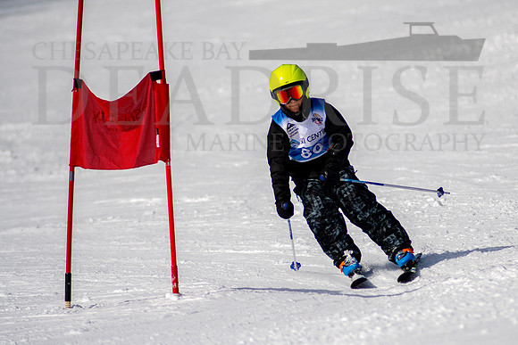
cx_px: 338
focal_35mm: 587
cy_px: 172
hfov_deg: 3.5
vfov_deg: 2.3
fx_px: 8451
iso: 100
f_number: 2.8
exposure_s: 1/8000
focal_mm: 300
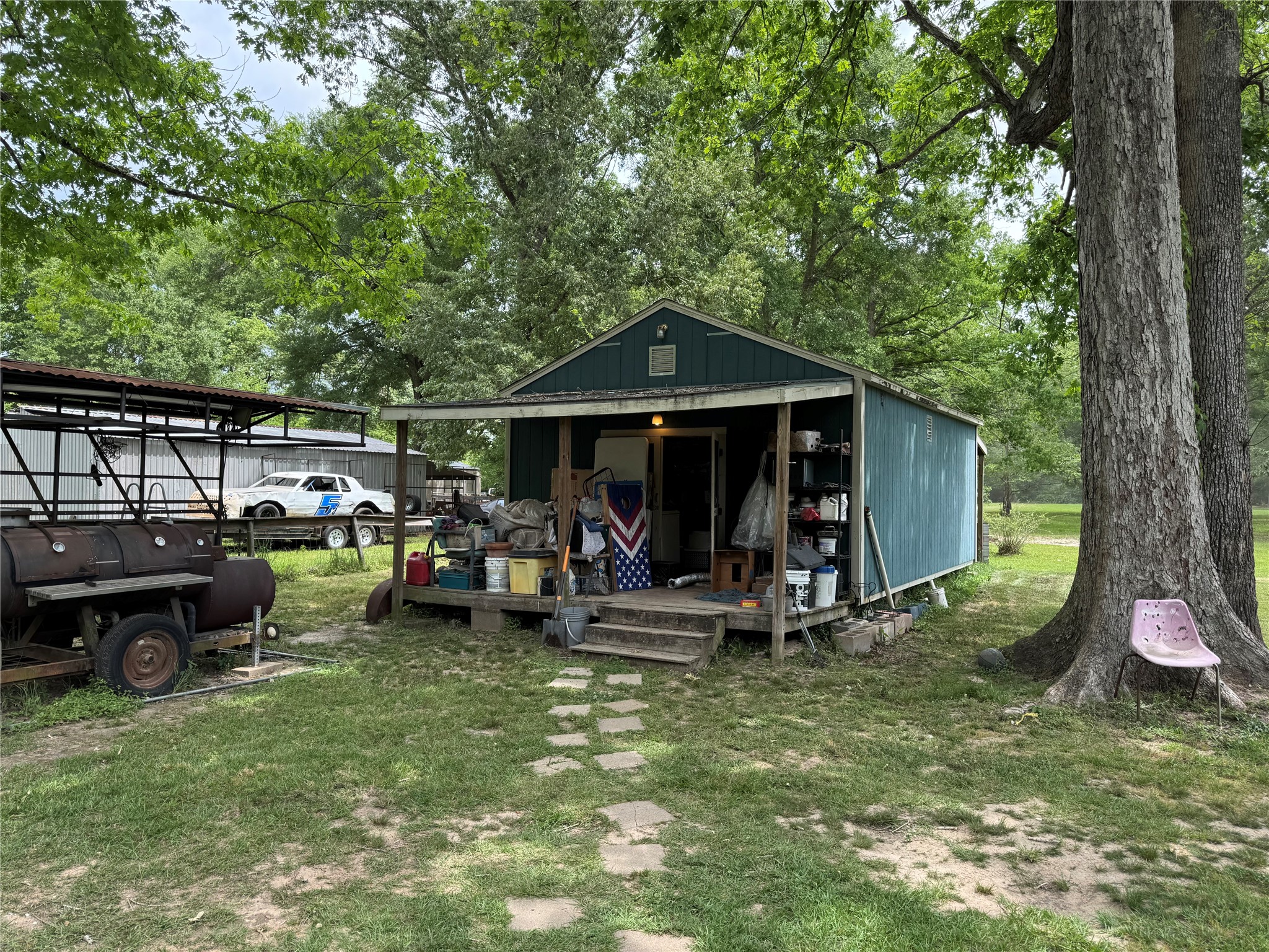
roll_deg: -1.1
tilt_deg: +0.1
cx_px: 634
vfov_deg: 56.8
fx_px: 880
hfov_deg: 71.6
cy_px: 476
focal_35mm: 24
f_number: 1.78
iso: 80
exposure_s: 1/723
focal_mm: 6.76
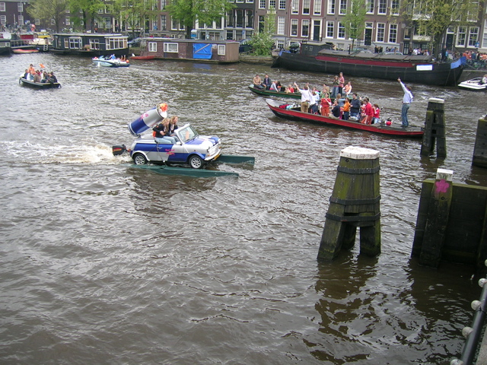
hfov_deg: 52.6
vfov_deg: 40.7
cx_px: 244
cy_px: 182
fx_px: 492
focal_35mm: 35
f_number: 2.8
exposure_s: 1/111
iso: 50
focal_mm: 5.4
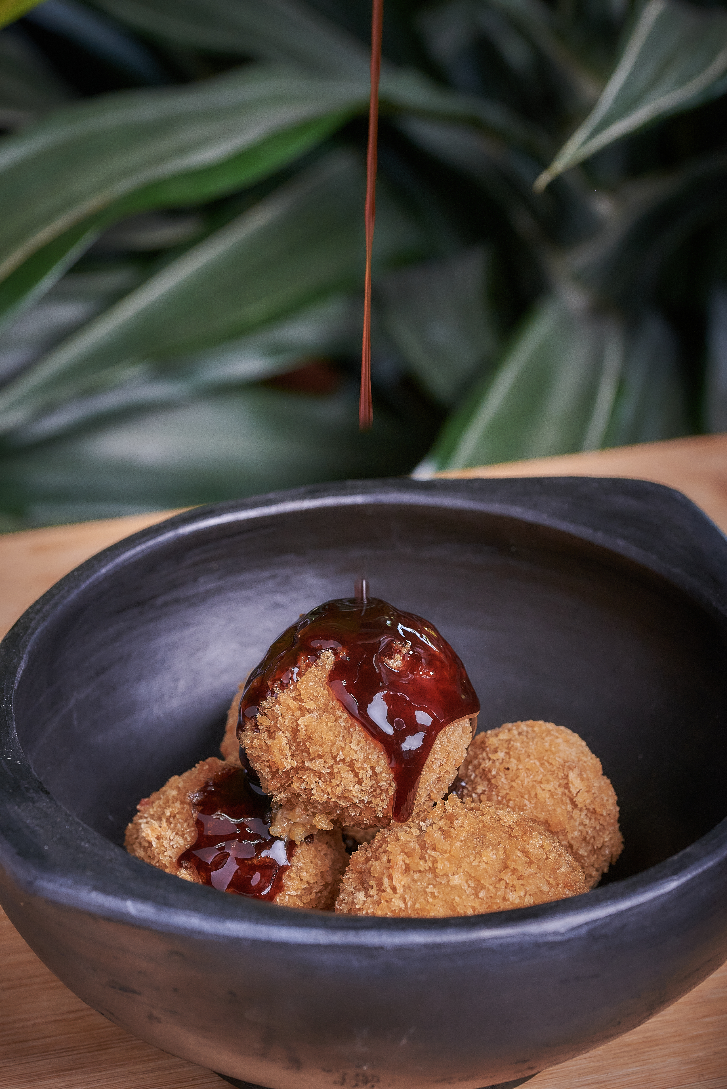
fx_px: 3177
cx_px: 364
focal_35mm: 105
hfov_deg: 13.1
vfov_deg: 19.4
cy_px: 544
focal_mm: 105
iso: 400
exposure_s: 1/160
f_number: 13
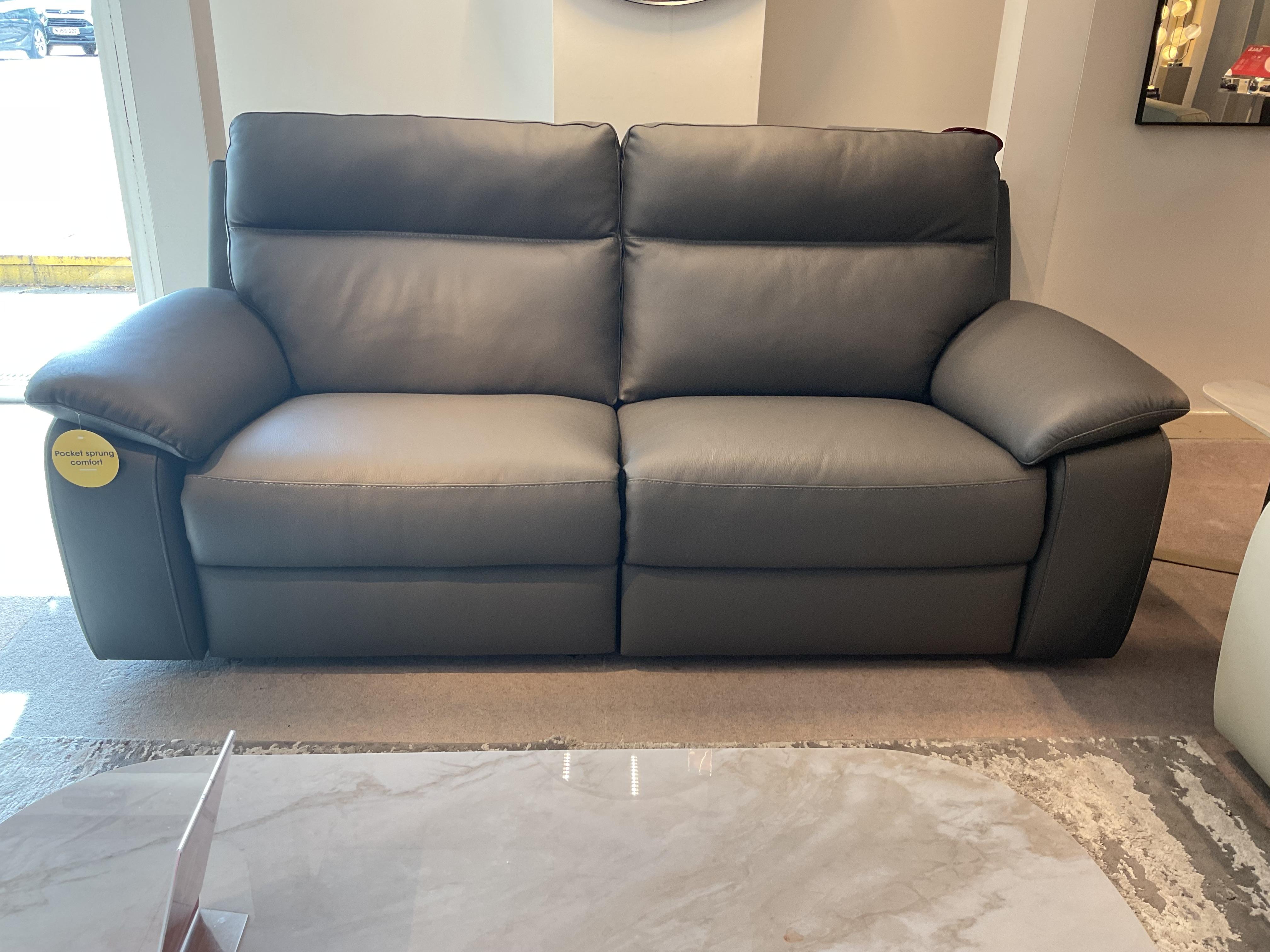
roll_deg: -1.8
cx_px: 635
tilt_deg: -25.1
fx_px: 1064
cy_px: 476
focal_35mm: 29
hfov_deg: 61.7
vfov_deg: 48.2
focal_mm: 3
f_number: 1.8
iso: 64
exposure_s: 1/100
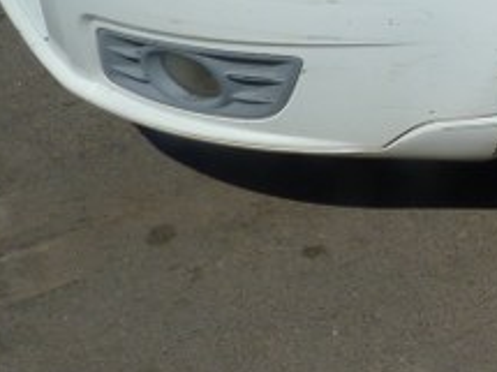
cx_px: 825
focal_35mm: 93
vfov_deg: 14.5
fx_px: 1335
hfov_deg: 17.9
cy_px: -238
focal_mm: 4.5
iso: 80
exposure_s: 1/640
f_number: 5.6
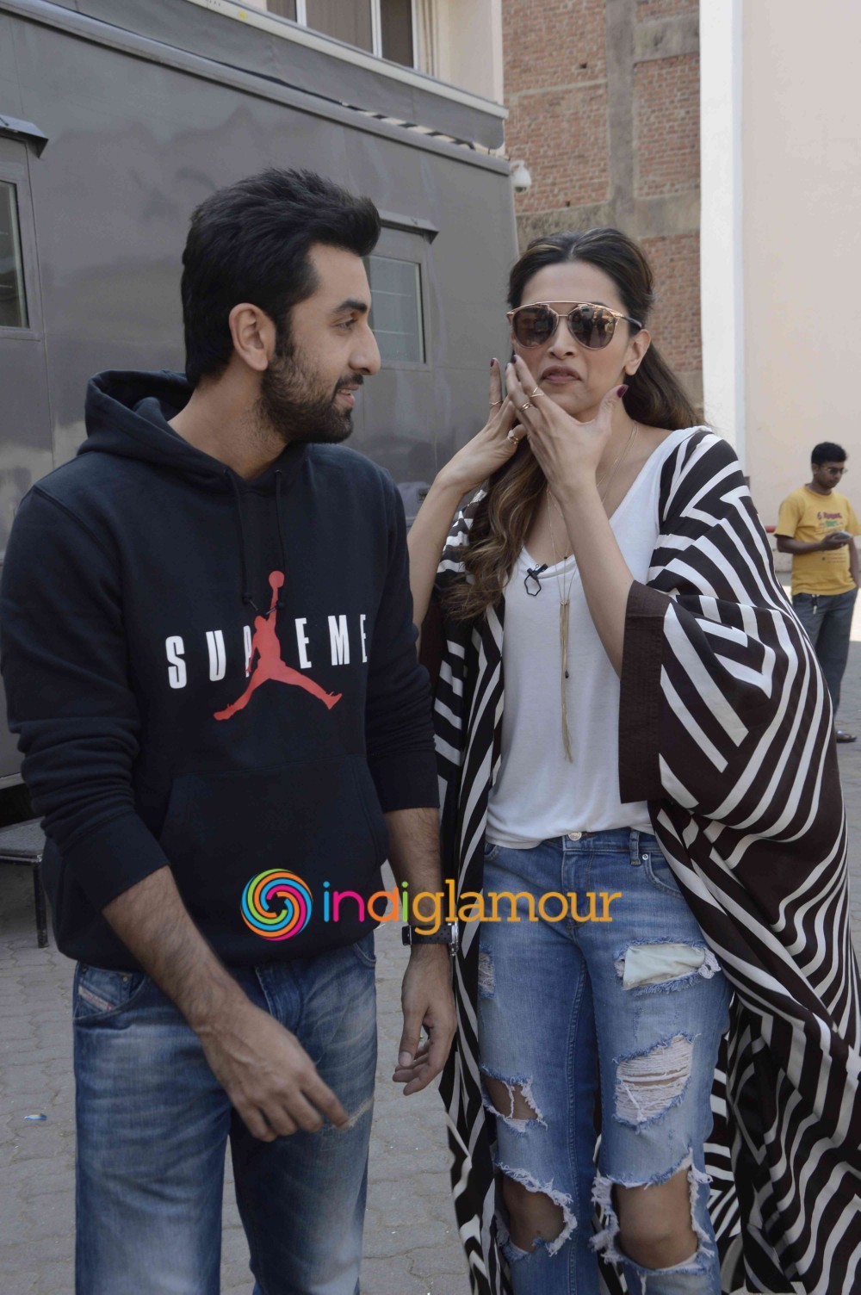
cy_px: 648
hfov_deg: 28.0
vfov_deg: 41.1
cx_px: 430
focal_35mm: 48
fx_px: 1725
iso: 400
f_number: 9
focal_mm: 32
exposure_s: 1/160
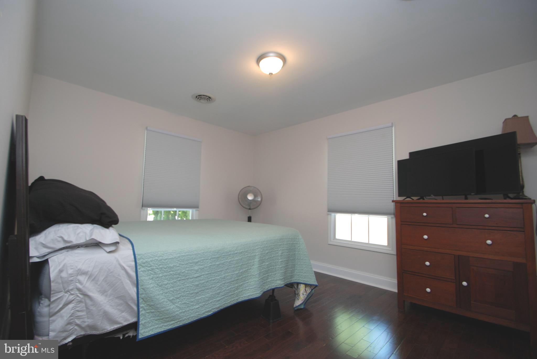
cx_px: 268
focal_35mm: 15
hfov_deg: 100.3
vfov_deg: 77.5
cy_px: 180
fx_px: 224
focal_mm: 10
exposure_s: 1/60
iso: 200
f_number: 4
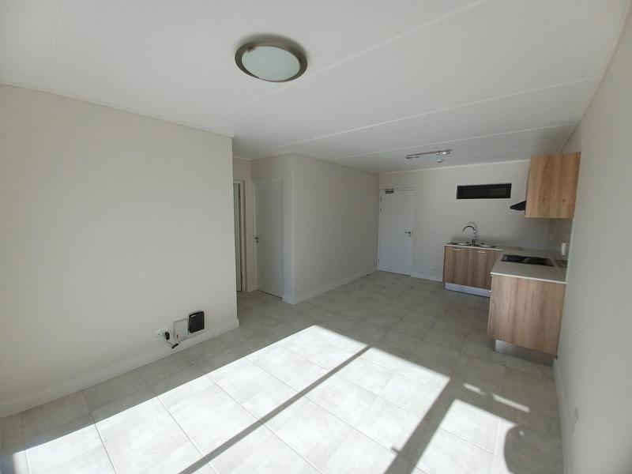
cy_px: 237
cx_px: 316
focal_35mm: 13
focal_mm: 1.42
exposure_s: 1/757
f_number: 2.2
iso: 40
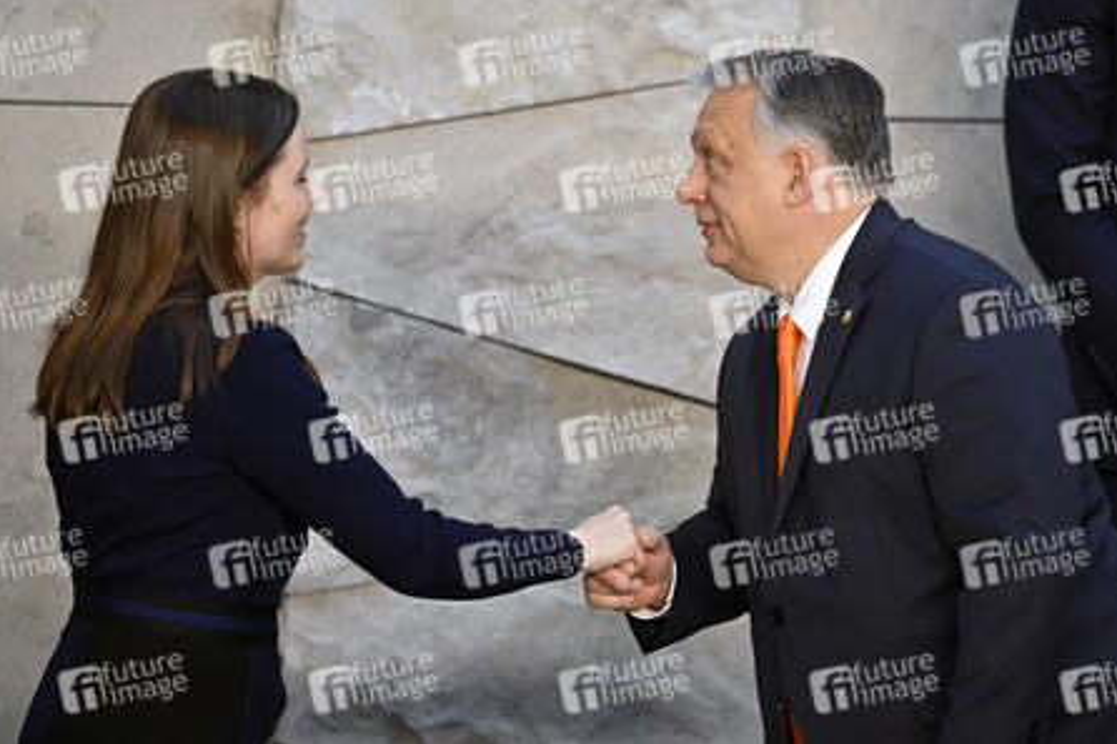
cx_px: 556
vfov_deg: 6.8
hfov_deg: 10.2
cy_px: 371
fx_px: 6265
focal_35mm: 202
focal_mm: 200
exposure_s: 1/400
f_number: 2.8
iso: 400
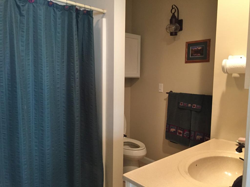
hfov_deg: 61.7
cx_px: 125
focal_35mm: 29
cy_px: 94
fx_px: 209
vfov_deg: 48.2
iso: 250
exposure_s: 1/30
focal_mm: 4.15
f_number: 2.2
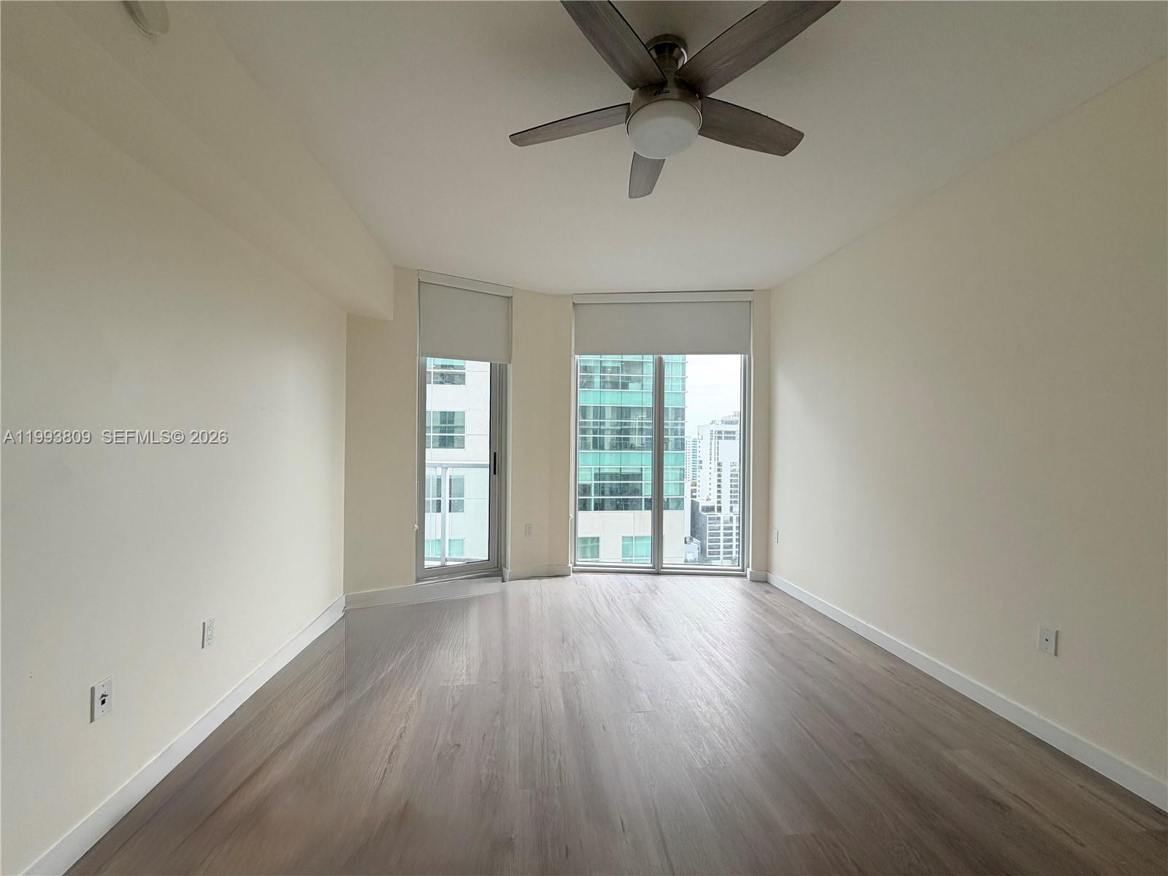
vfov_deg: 85.7
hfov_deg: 102.1
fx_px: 472
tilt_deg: -0.1
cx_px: 584
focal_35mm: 14
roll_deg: +0.1
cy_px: 438
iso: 64
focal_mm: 2.22
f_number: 2.2
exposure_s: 1/140
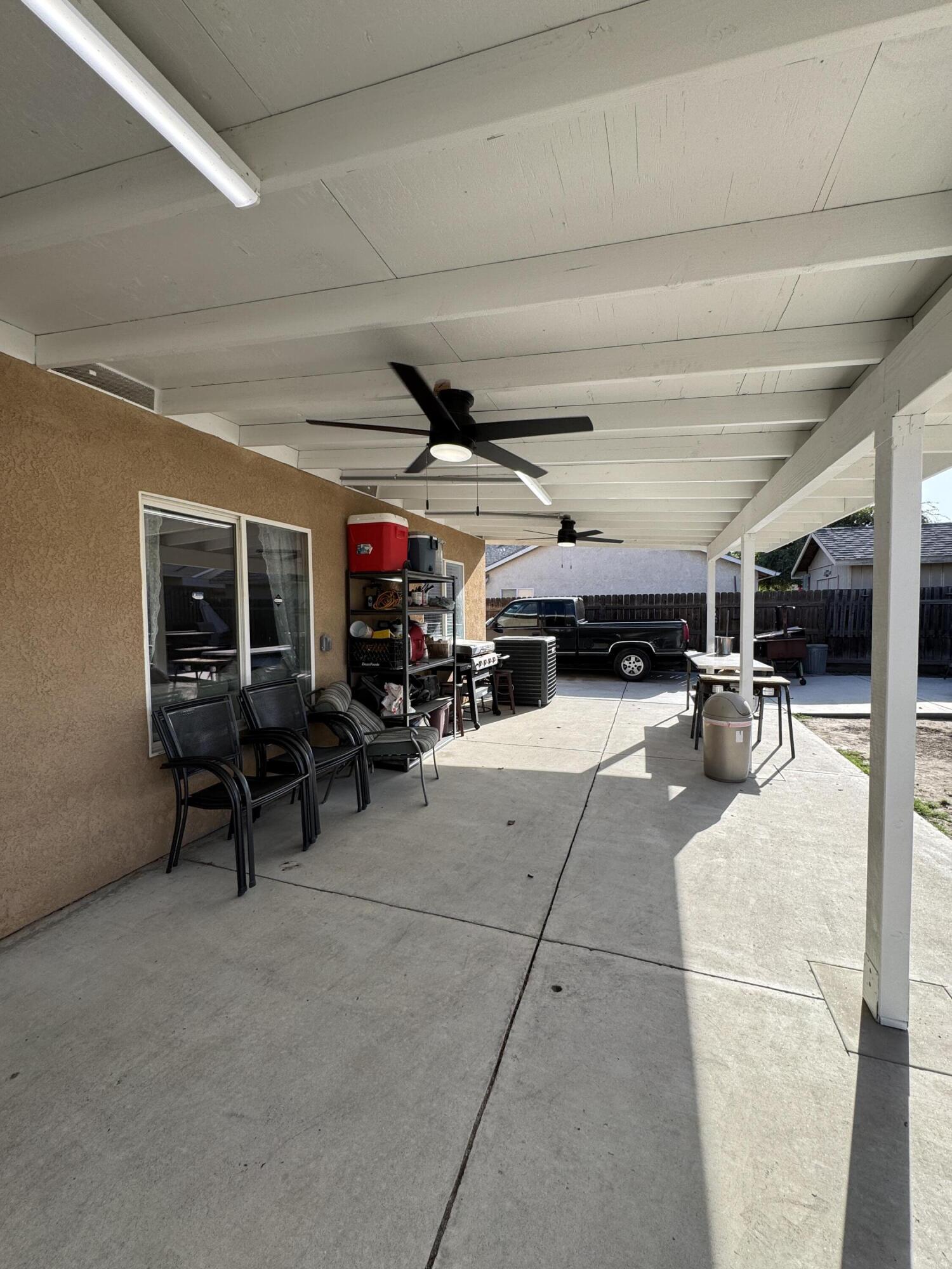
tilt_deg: -3.6
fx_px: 513
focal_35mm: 14
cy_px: 634
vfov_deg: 102.1
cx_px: 476
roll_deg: +1.4
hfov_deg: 85.7
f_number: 2.2
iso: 40
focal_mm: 2.22
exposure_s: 1/512
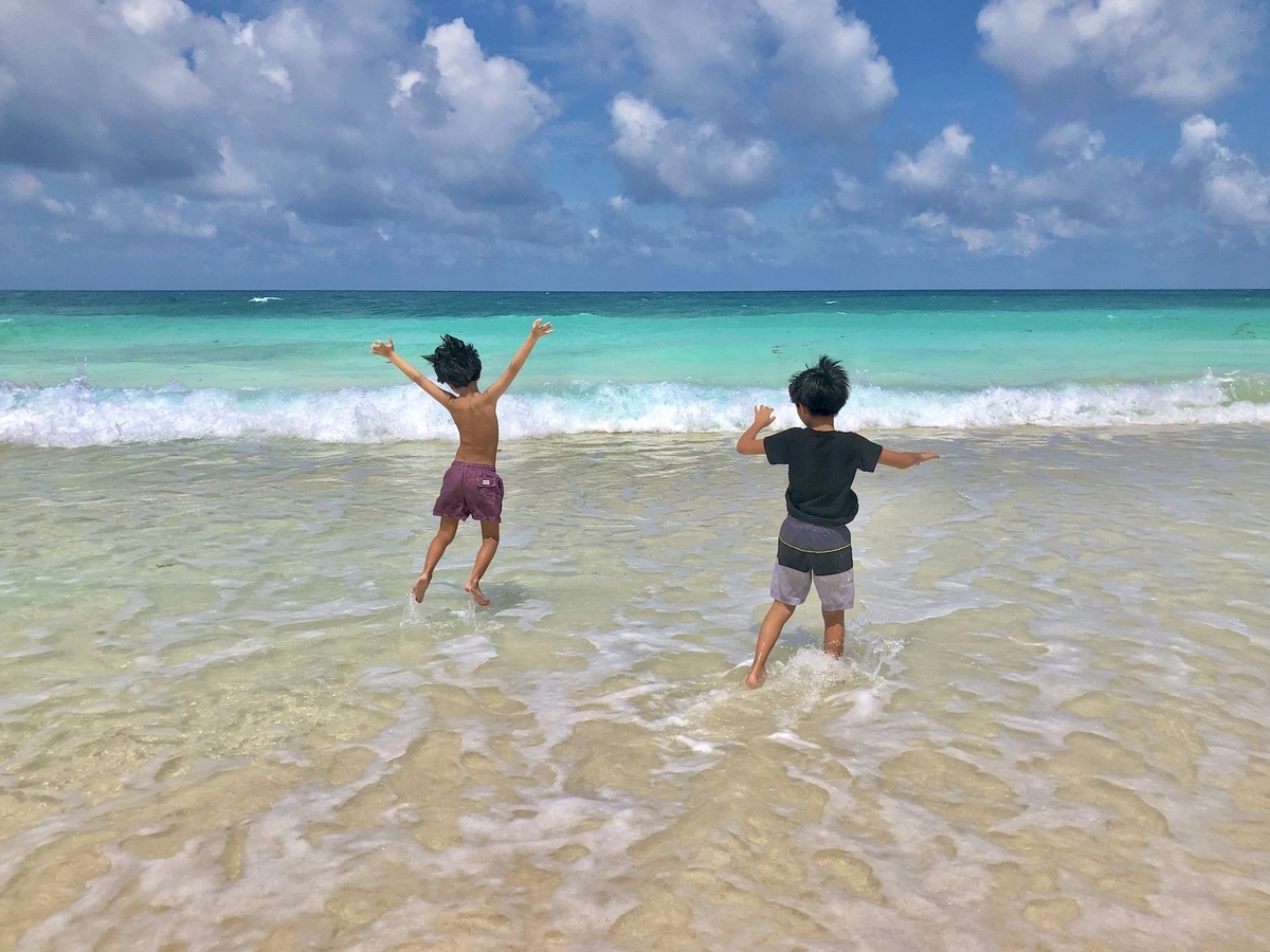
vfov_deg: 49.7
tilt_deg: -8.6
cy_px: 476
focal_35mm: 28
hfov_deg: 63.4
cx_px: 635
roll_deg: -1.7
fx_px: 1027
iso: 25
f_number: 1.8
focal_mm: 3.99
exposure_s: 1/8000
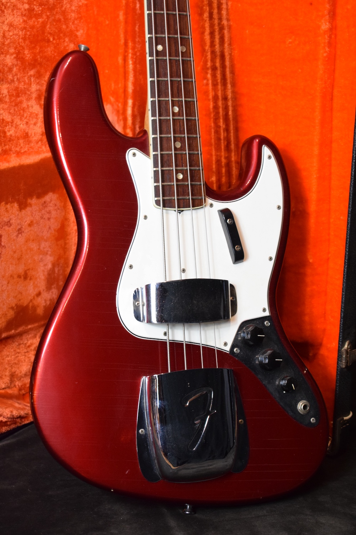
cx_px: 178
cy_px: 268
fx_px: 1068
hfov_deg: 18.9
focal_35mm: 72
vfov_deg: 28.1
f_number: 5.3
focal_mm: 48
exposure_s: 1/60
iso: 2200
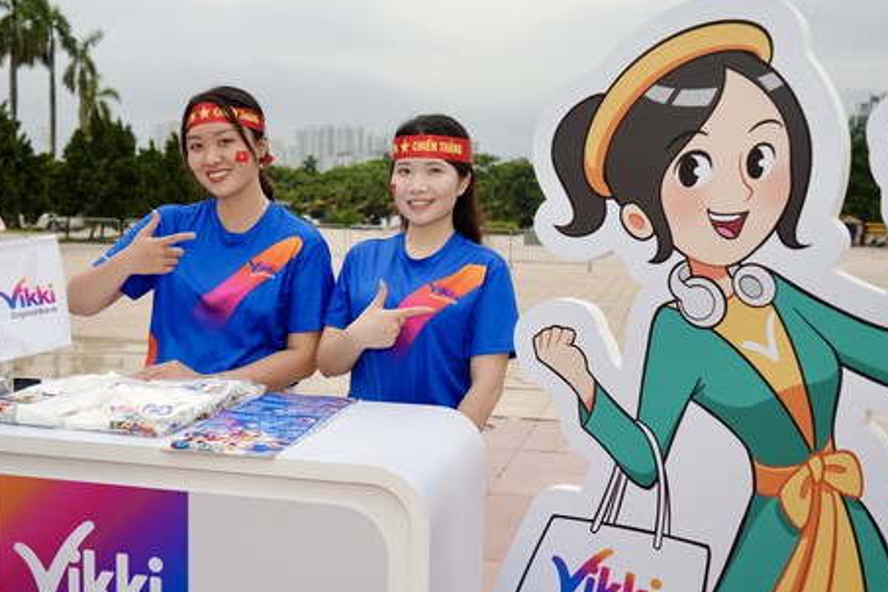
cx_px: 445
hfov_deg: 47.4
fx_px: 1011
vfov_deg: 32.6
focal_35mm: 41
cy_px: 319
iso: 250
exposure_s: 1/200
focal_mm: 29
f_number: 4
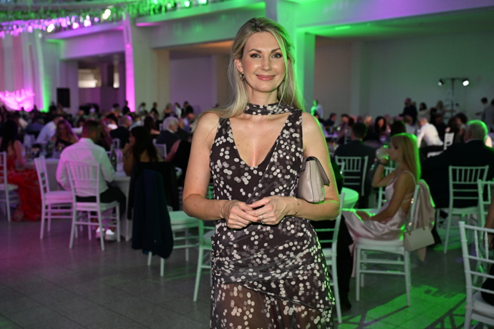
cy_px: 164
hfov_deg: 48.5
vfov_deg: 33.4
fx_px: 549
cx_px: 247
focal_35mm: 40
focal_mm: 40
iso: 2500
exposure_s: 1/125
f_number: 4.5
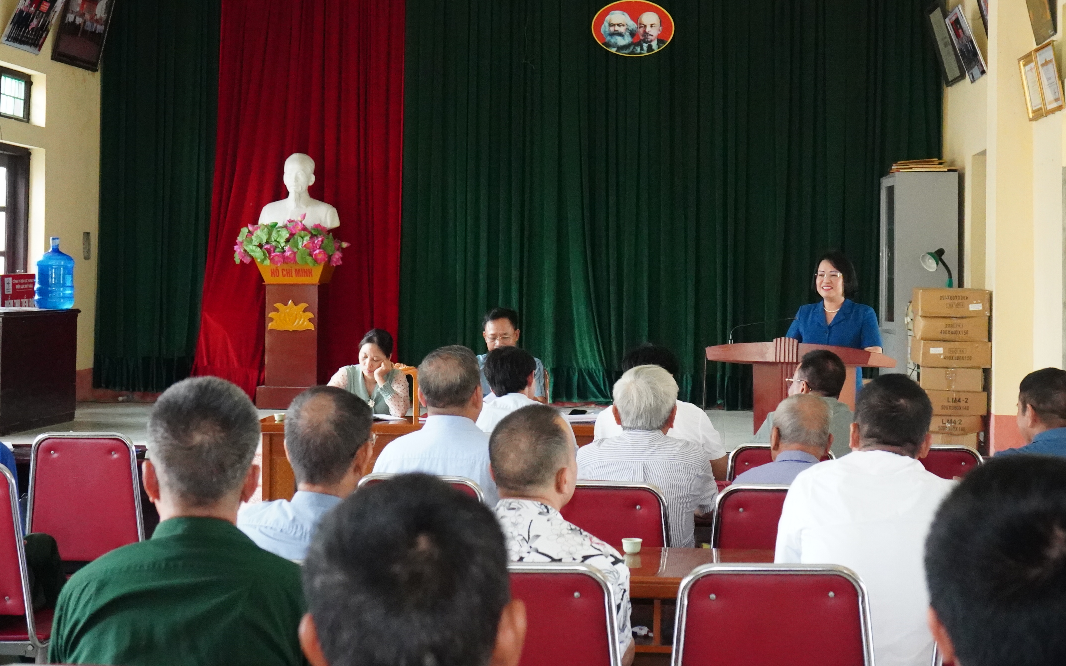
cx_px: 607
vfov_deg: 20.6
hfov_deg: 32.4
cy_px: 221
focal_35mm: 63
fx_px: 1830
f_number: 5.6
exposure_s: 1/60
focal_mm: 44
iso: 16000
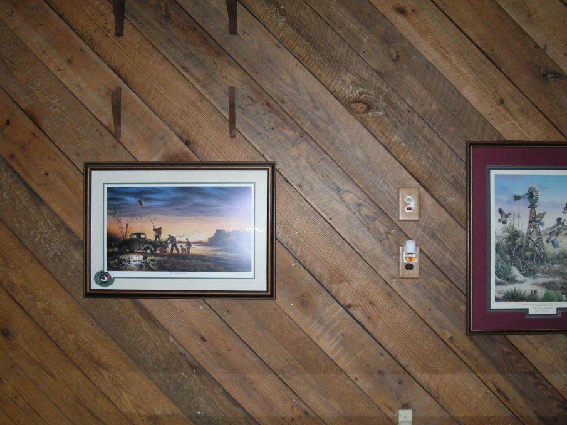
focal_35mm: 43
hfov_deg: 43.8
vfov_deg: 33.6
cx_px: 301
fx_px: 704
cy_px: 238
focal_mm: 6.3
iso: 219
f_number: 3.2
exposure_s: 1/60
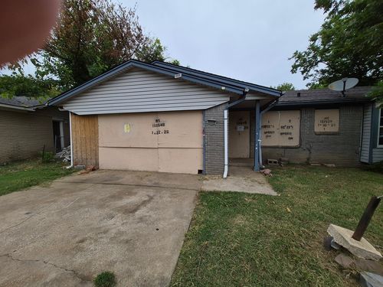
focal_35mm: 13
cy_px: 144
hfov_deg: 106.2
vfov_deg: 89.9
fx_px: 144
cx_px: 192
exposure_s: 1/2224
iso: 40
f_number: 2.2
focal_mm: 1.74
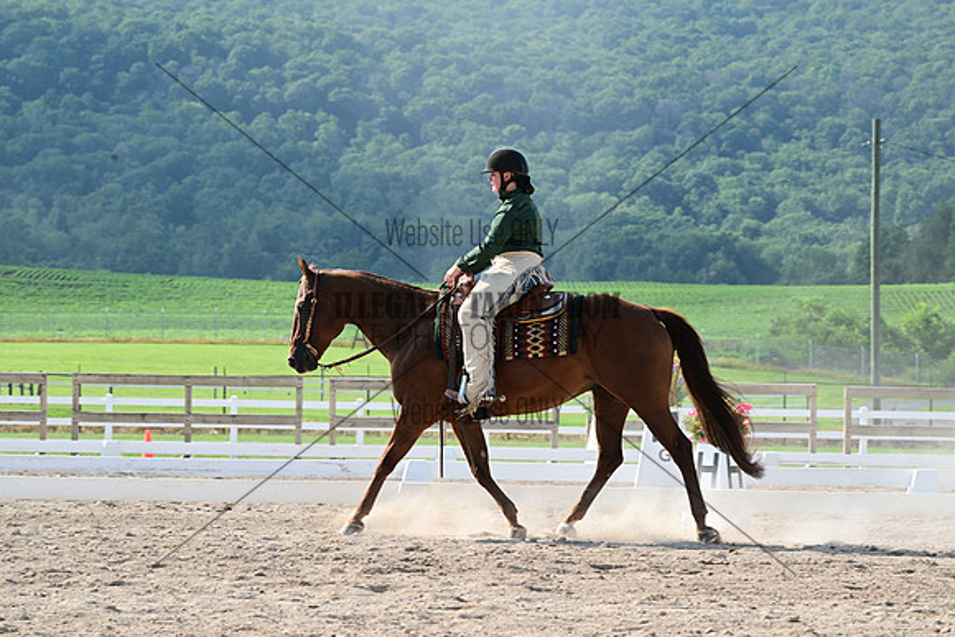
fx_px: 4511
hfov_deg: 12.1
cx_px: 478
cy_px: 318
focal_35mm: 170
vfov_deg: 8.1
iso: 400
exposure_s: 1/370
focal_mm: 170
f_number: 11
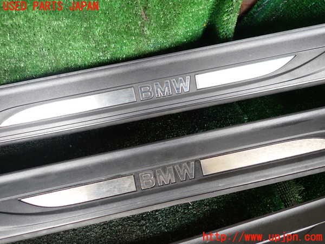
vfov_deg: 54.9
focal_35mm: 25
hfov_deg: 69.4
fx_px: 235
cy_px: 122
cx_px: 162
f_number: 2
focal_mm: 4.5
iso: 160
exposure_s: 1/60
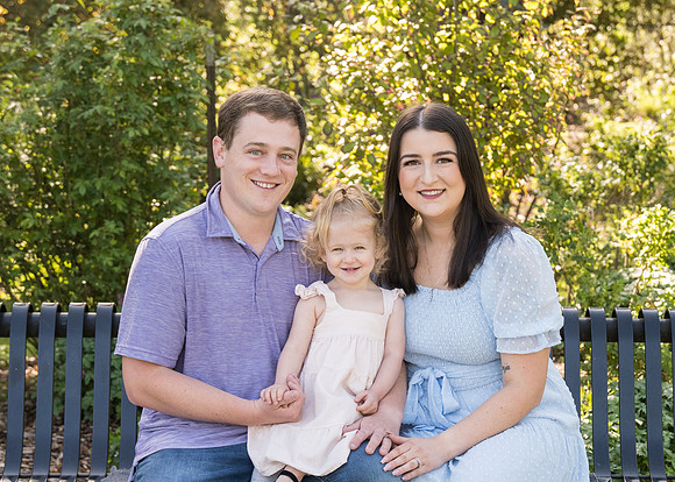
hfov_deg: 21.3
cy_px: 363
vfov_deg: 15.3
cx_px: 455
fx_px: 1790
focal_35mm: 93
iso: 500
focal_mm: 46
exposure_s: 1/500
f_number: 4
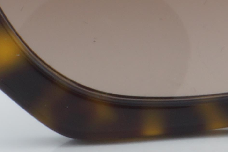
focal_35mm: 477
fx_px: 3021
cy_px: -78
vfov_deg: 2.9
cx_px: 520
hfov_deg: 4.2
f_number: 32
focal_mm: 50
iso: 100
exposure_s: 1/3
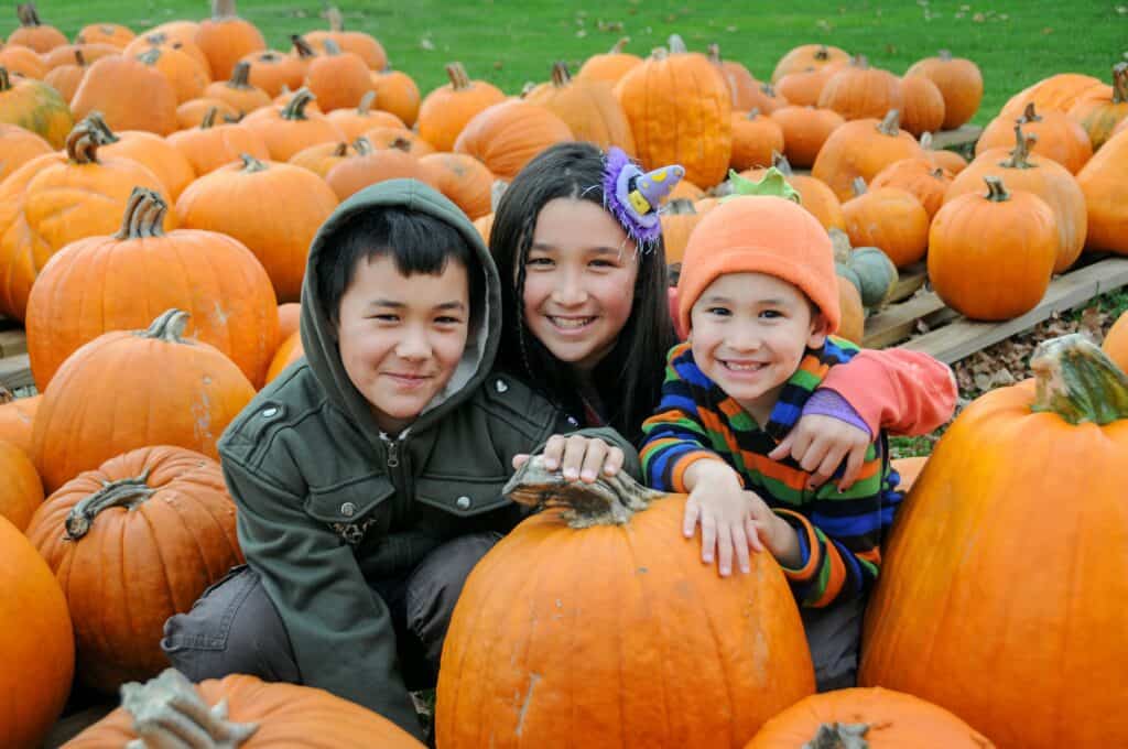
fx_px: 1784
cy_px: 374
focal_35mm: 57
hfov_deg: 35.1
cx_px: 564
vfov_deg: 23.7
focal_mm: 38
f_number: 5.6
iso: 400
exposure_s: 1/125
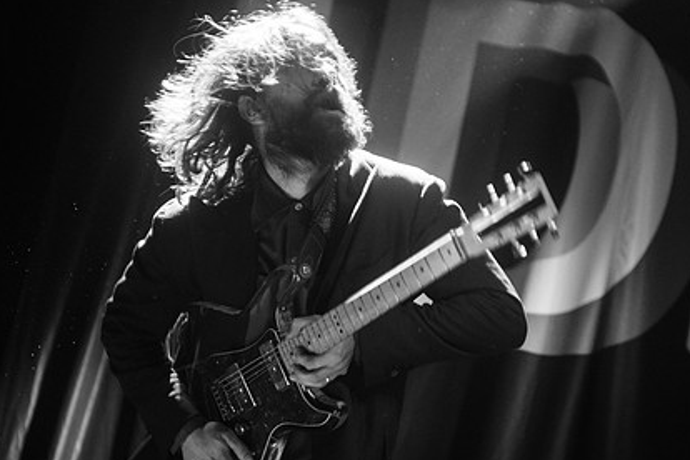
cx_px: 395
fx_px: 1878
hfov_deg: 20.8
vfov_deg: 14.0
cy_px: 286
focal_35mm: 98
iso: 1600
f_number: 3.2
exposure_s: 1/125
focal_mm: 70
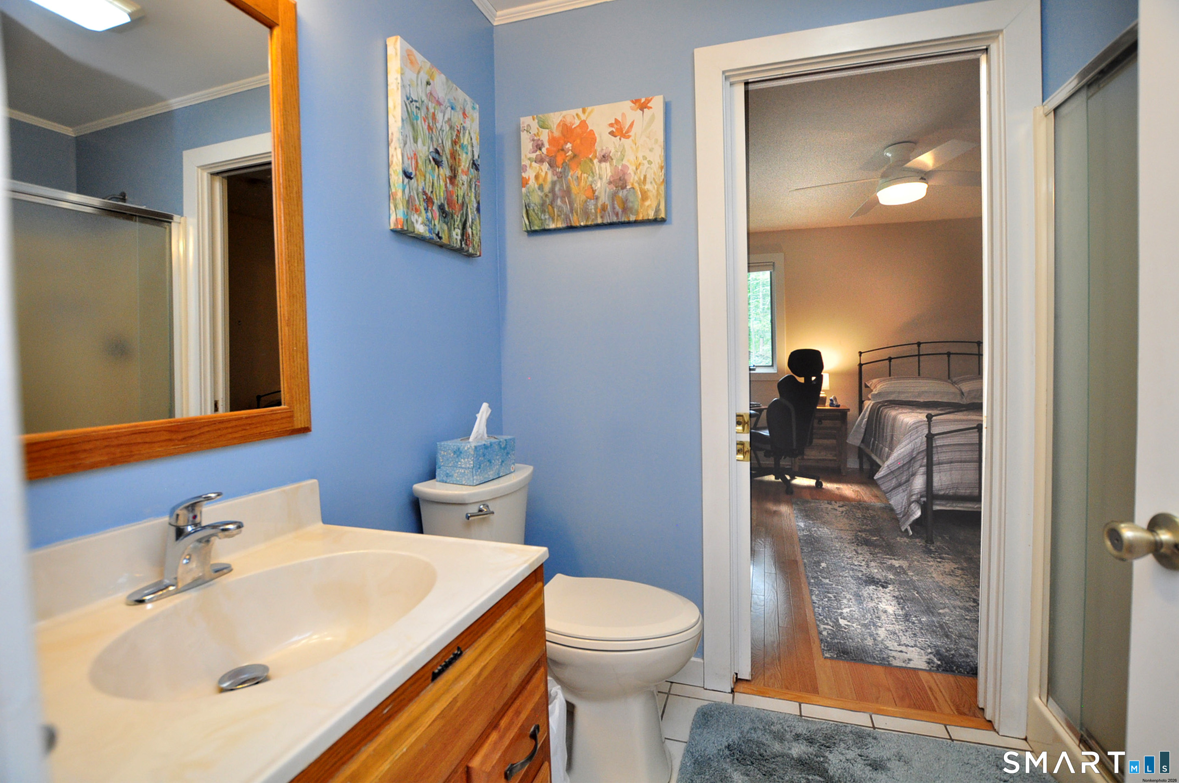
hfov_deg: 100.5
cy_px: 392
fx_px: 491
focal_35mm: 15
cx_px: 590
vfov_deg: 77.2
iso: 800
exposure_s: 1/60
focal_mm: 10
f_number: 4.5
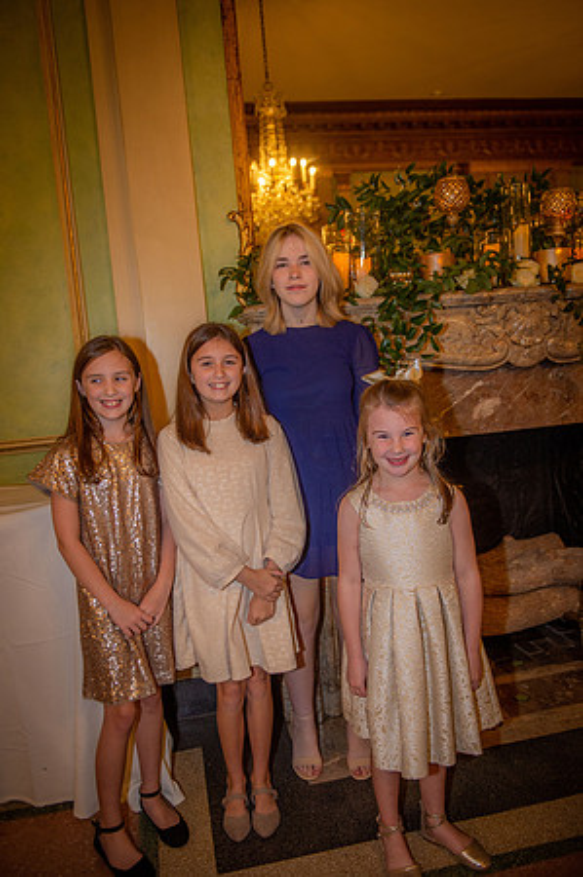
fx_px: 706
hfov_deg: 44.9
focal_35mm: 29
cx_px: 292
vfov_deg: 63.7
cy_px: 438
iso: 1250
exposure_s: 1/100
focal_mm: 29
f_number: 2.8
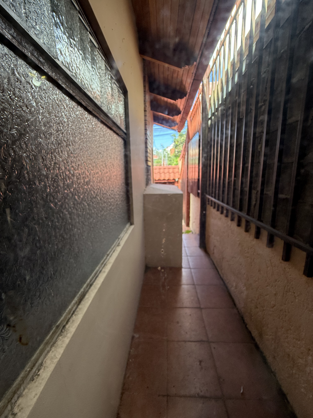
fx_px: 169
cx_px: 156
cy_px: 209
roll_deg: -0.4
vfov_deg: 102.1
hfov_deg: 85.7
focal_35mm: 14
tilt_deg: -13.3
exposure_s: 1/99
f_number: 2.2
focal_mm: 2.22
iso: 100
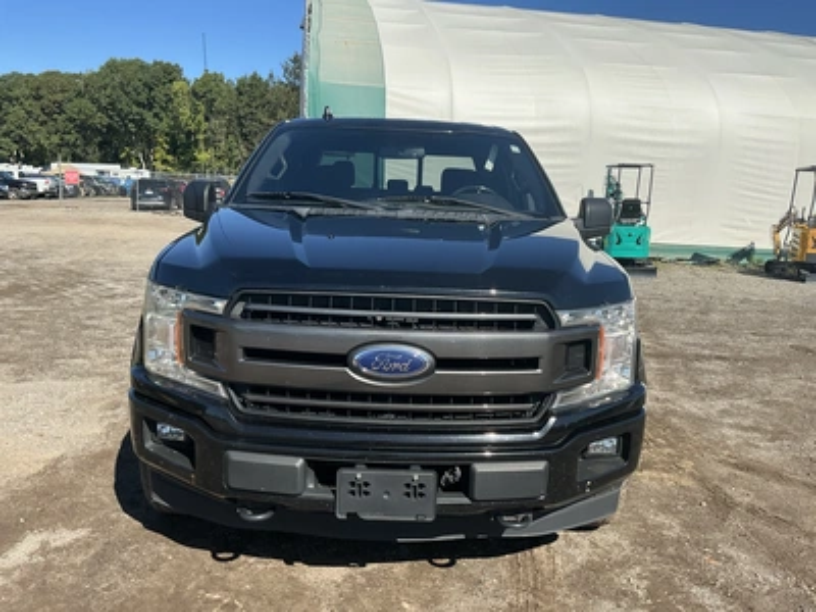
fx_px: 660
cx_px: 408
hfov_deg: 63.4
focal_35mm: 28
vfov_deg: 49.7
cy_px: 306
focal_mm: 3
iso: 25
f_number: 1.8
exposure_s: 1/1451
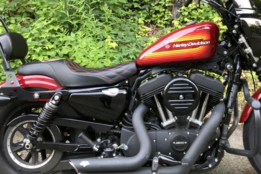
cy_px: 52
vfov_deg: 30.8
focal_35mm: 43
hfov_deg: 44.8
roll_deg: +2.2
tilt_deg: -7.2
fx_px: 312
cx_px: 172
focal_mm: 4
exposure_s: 1/30
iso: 32
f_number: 1.8
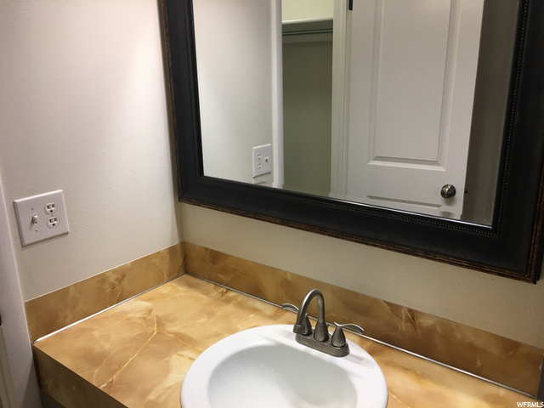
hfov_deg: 61.7
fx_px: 456
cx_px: 272
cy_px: 204
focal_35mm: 29
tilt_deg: -16.0
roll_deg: -0.2
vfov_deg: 48.2
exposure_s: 1/30
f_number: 2.2
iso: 40
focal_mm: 4.15
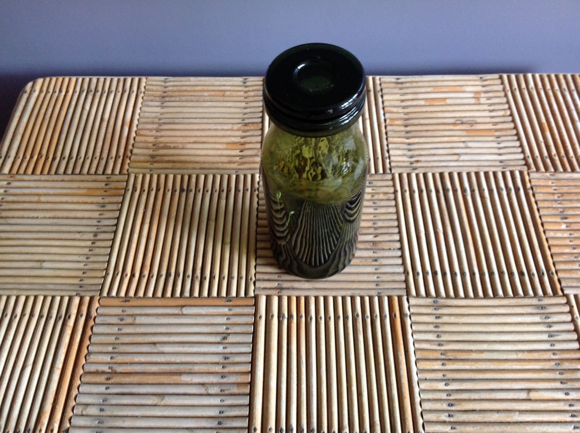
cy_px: 216
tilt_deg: -55.0
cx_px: 290
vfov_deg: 40.6
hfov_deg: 52.7
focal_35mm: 35
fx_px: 586
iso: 160
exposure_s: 1/15
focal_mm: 4.28
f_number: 2.4
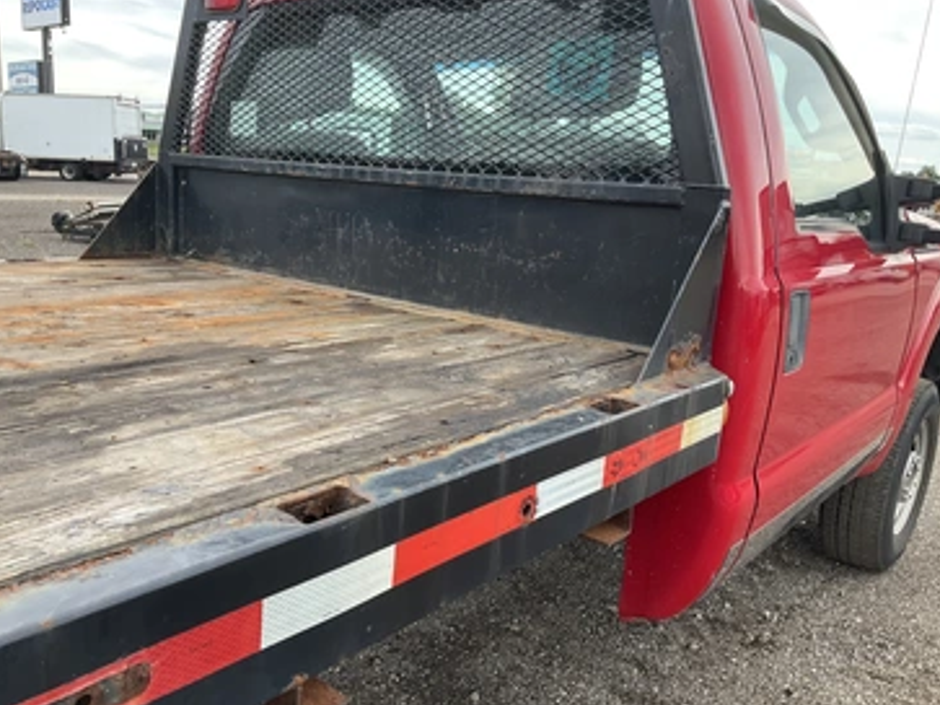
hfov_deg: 56.8
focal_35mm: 32
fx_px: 869
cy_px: 378
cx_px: 443
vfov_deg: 44.1
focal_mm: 3
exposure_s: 1/194
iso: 20
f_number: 1.8
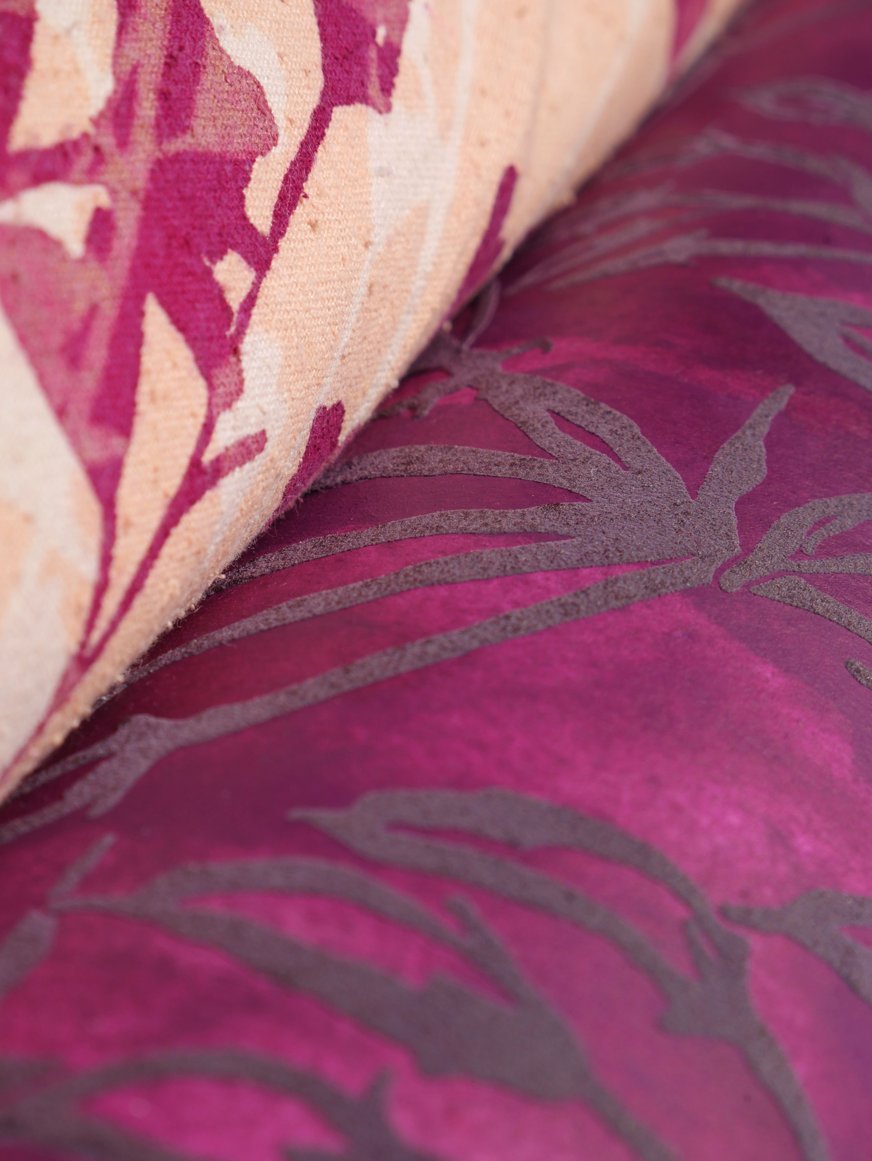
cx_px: 436
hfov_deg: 17.6
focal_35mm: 84
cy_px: 580
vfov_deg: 23.3
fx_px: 2819
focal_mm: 42
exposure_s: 1/400
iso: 200
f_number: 9
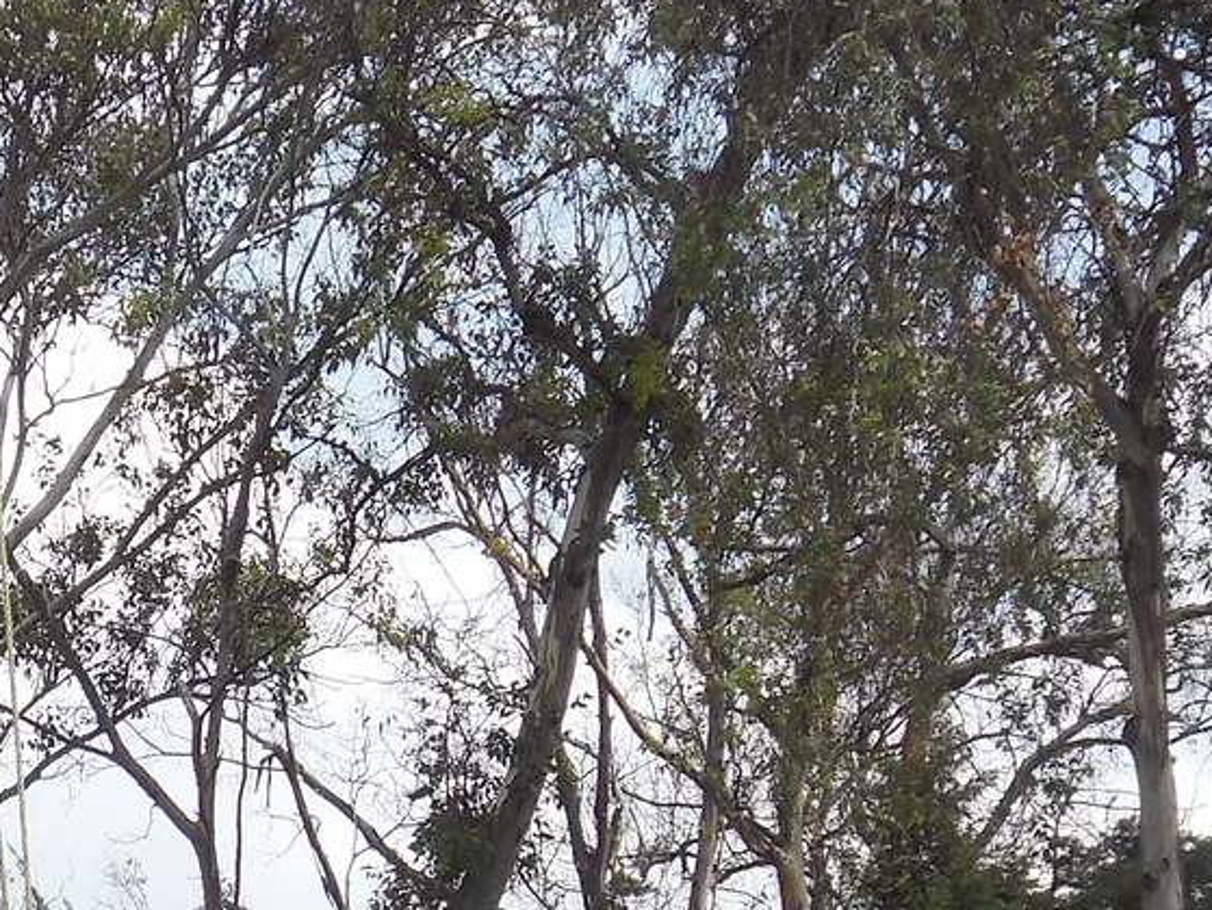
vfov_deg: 9.7
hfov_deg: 12.7
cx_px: -265
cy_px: 979
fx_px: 5290
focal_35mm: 151
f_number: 4.5
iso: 125
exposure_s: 1/500
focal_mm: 7.8
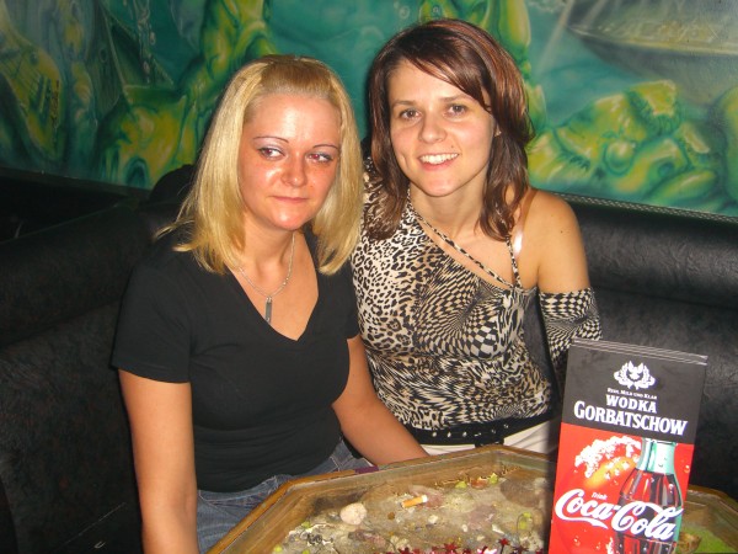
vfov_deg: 37.7
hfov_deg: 49.0
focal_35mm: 38
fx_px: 810
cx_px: 369
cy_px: 277
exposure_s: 1/60
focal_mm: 7.9
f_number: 2.8
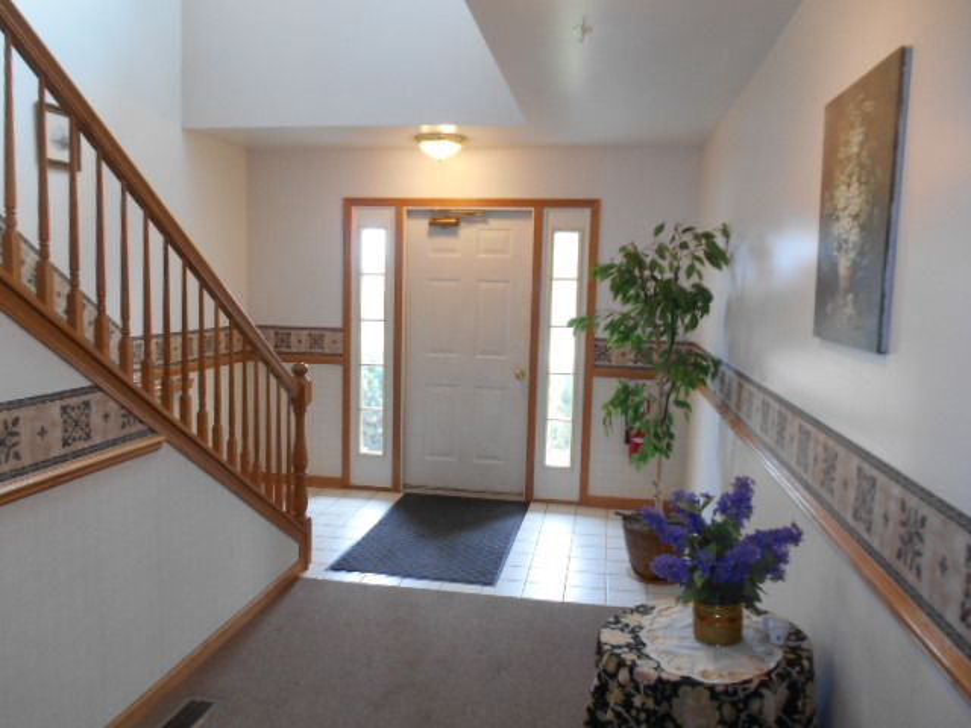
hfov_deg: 67.3
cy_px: 364
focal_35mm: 26
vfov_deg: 53.1
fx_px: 729
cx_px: 486
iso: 200
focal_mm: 4.7
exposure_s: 1/30
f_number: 3.4
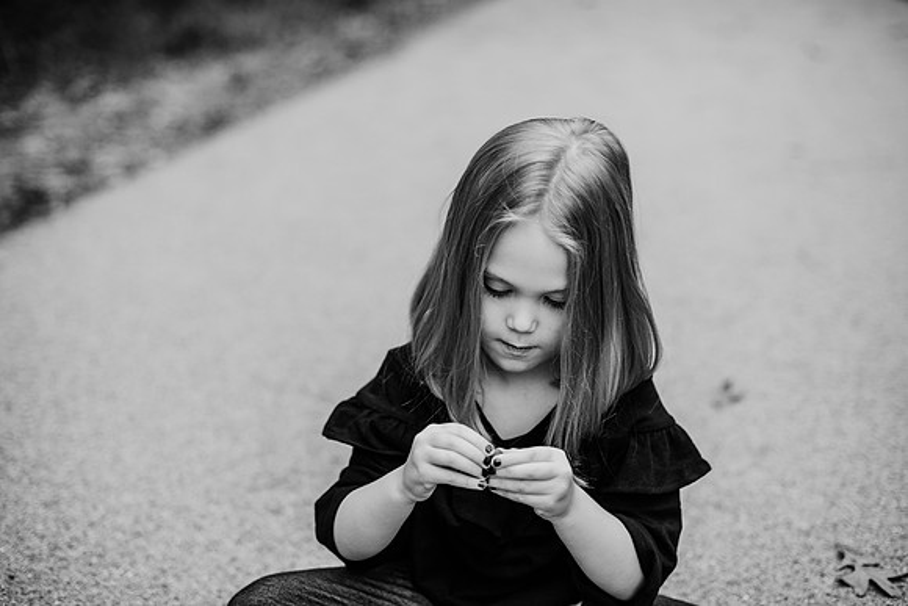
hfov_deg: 39.6
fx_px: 1261
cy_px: 303
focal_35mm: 50
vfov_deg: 27.0
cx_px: 454
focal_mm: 50
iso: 320
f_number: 2.2
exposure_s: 1/800
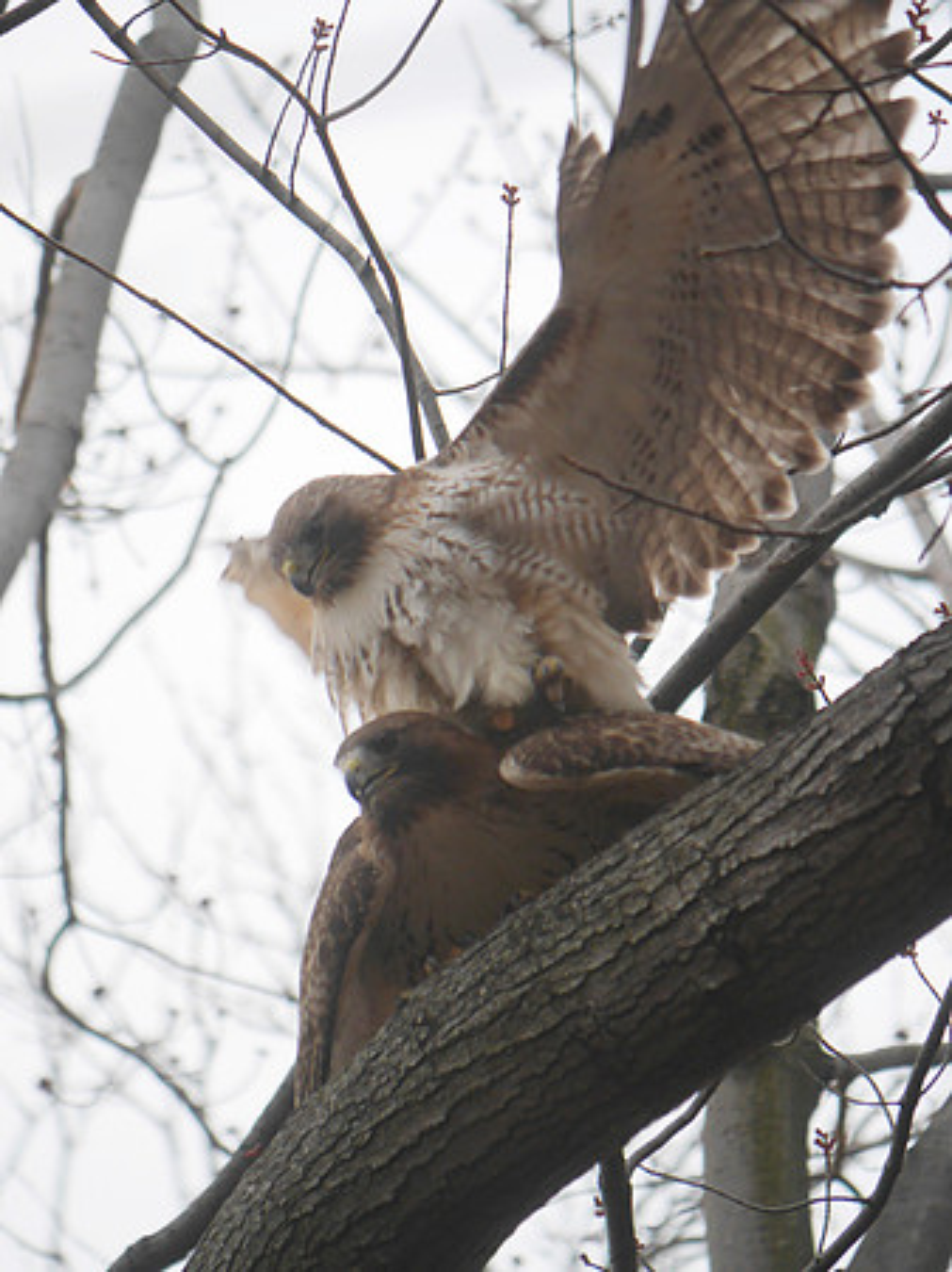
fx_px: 22022
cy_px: 636
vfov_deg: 3.3
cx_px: 476
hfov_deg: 2.5
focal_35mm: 600
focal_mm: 300
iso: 640
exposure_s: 1/320
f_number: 5.6
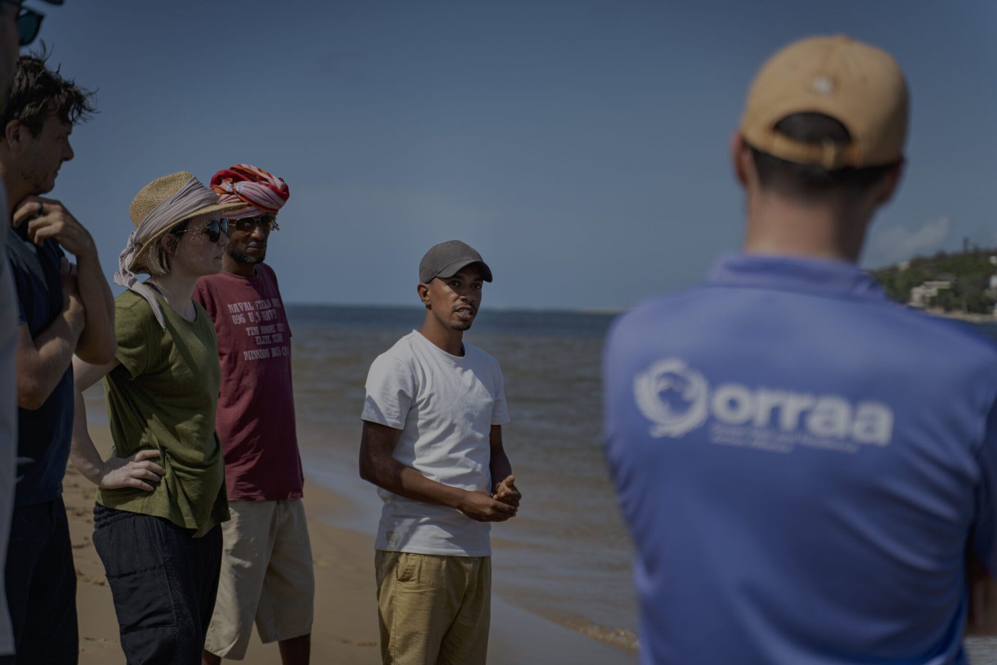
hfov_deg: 27.0
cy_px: 332
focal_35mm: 75
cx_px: 498
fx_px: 2077
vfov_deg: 18.2
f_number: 2.8
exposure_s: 1/4000
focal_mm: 75
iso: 100
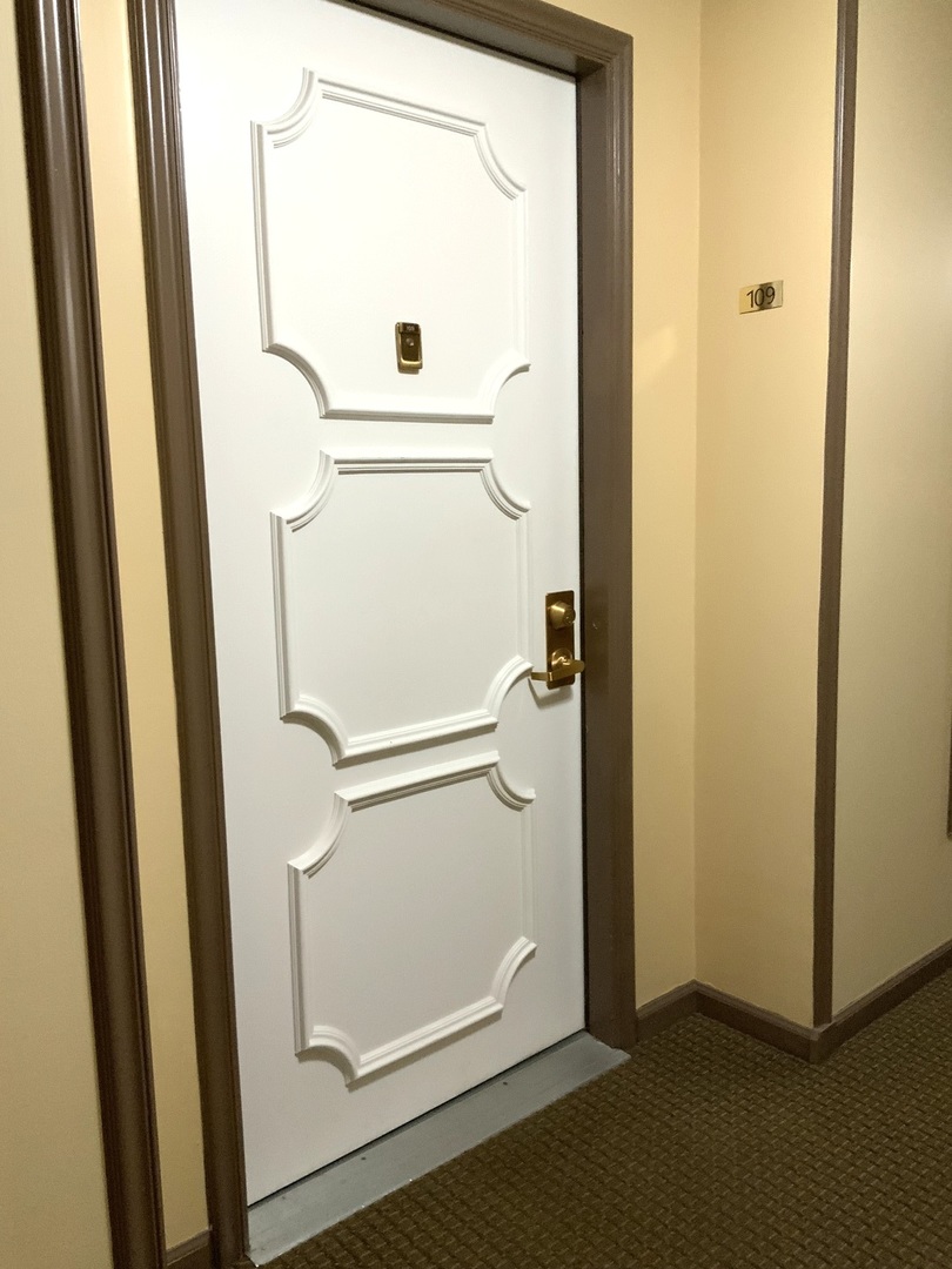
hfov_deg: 48.2
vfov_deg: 61.7
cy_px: 634
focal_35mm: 29
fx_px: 1063
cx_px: 476
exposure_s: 1/60
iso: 250
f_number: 1.8
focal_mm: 3
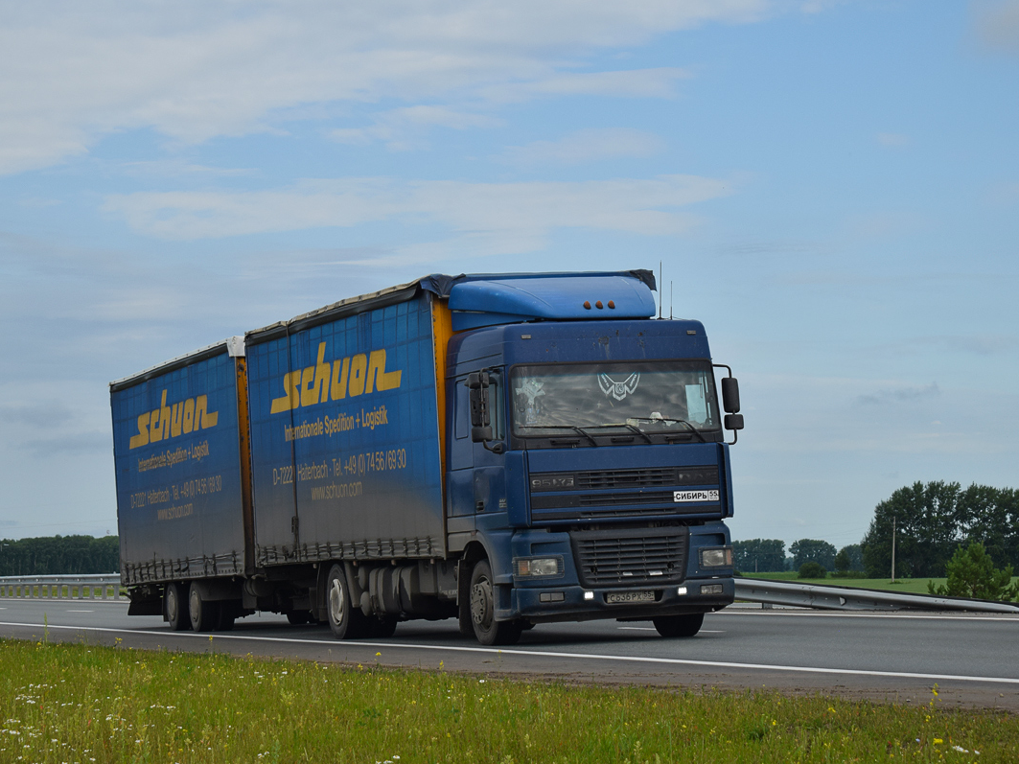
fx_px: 2636
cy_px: 382
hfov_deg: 21.9
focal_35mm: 90
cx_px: 481
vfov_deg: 16.5
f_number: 6.3
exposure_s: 1/1000
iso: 200
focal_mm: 55
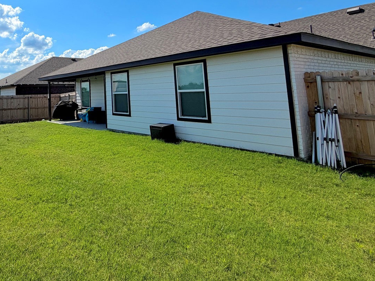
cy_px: 66
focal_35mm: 25
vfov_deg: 52.2
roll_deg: +2.3
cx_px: 80
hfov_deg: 63.9
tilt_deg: +5.4
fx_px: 271
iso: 20
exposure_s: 1/1848
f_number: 2.2
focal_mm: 2.22
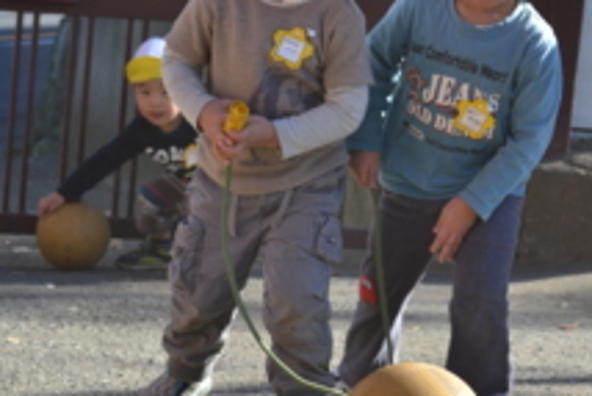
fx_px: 2533
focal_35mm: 154
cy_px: 143
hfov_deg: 13.3
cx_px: 420
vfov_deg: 8.9
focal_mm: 55
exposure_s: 1/160
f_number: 6.3
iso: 100
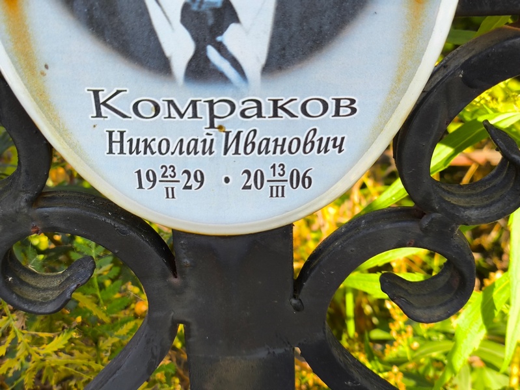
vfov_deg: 29.1
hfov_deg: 38.2
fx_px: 751
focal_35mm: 50
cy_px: 195
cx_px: 260
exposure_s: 1/182
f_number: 1.7
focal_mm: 4.71
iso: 50
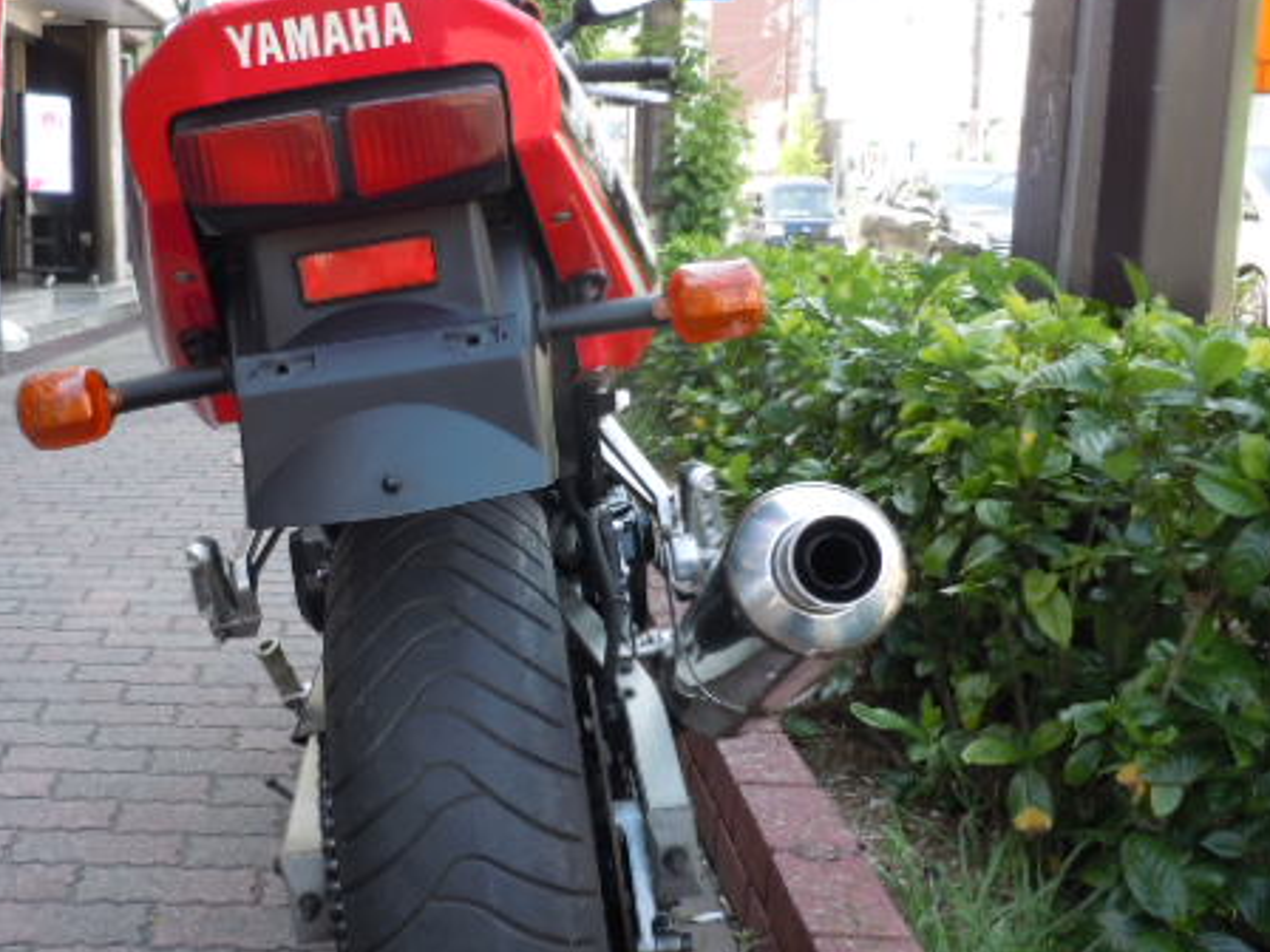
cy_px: 479
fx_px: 1468
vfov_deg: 36.0
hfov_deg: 46.1
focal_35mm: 40
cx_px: 425
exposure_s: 1/60
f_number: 3.7
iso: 100
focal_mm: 5
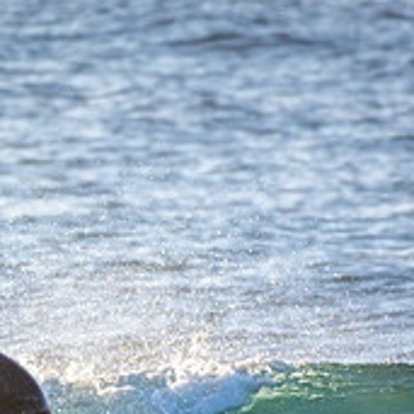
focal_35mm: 2166
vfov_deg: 0.8
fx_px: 29308
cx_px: -53
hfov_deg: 0.8
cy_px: 415
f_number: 5.6
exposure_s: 1/1250
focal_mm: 500
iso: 320
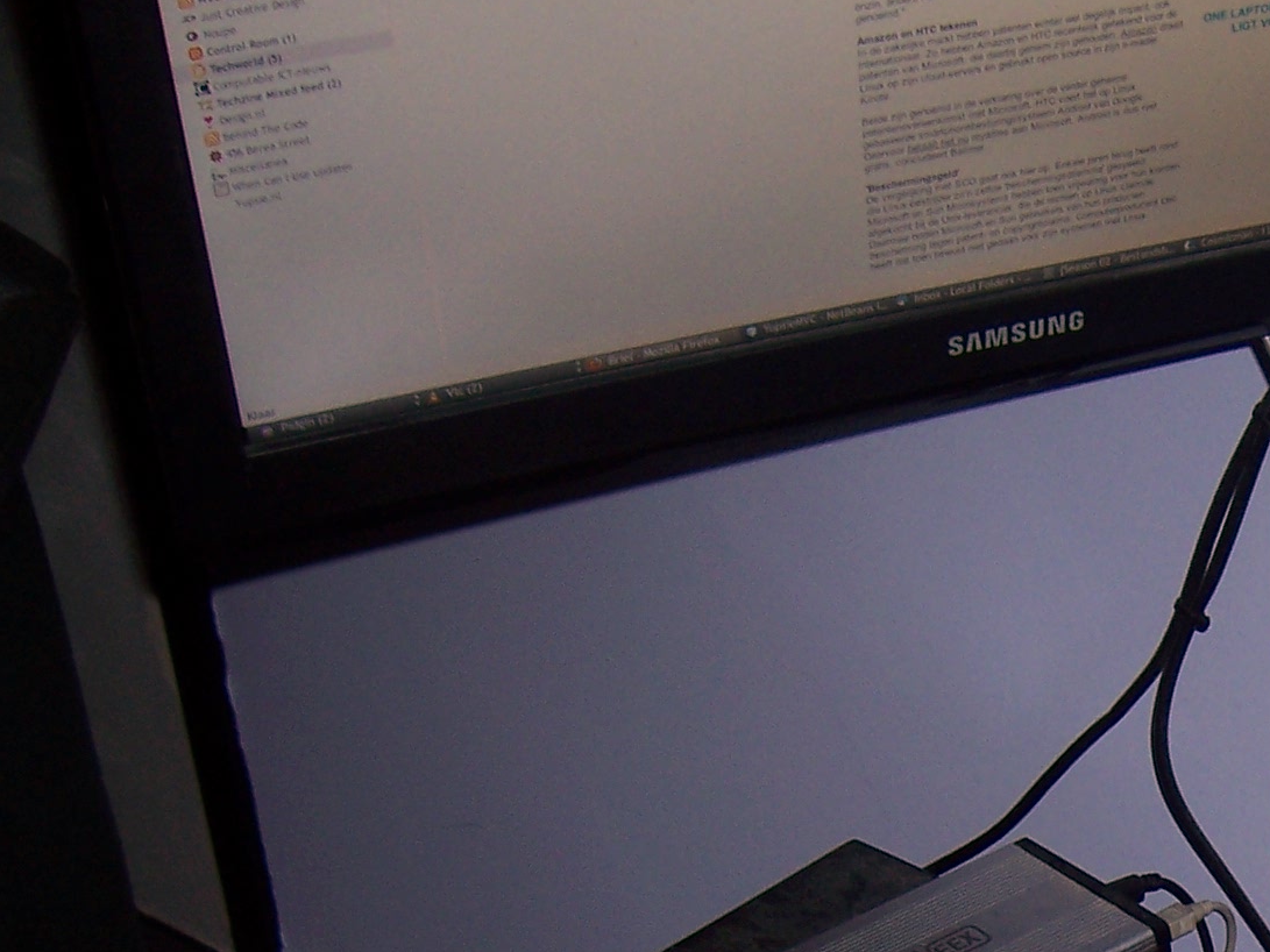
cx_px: 1497
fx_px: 3118
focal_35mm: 85
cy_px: 1001
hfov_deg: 21.5
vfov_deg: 16.9
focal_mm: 6.2
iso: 80
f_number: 2.8
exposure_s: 1/60
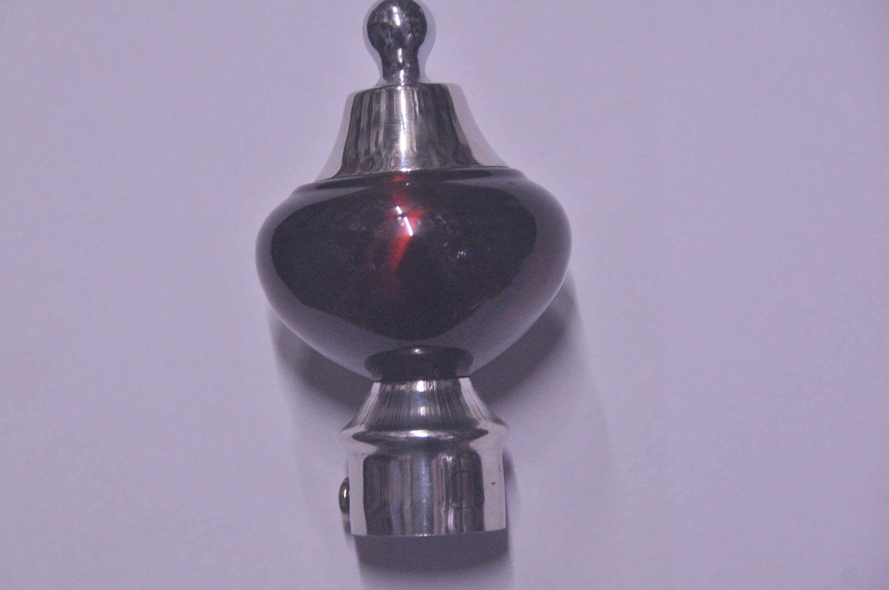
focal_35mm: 195
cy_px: 290
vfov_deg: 7.0
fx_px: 4809
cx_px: 435
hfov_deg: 10.6
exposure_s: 1/60
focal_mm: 120
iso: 1400
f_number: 5.3
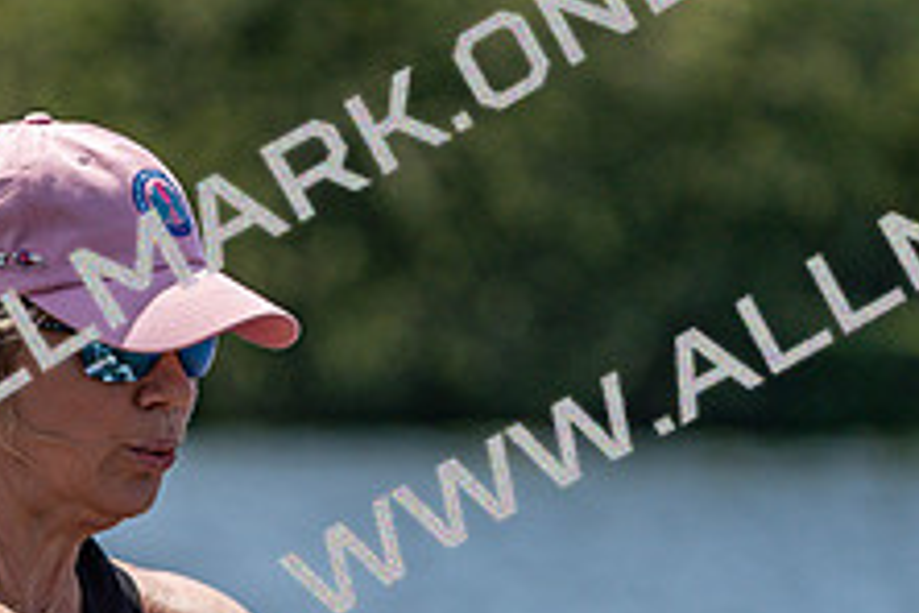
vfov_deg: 2.0
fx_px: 17281
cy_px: 685
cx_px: -21
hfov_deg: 3.0
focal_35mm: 677
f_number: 5.6
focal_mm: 259
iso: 250
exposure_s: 1/2000
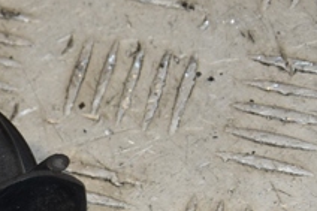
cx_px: -144
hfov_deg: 7.7
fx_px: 2314
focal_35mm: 263
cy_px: 184
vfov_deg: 5.2
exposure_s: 1/200
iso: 800
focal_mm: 58
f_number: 8
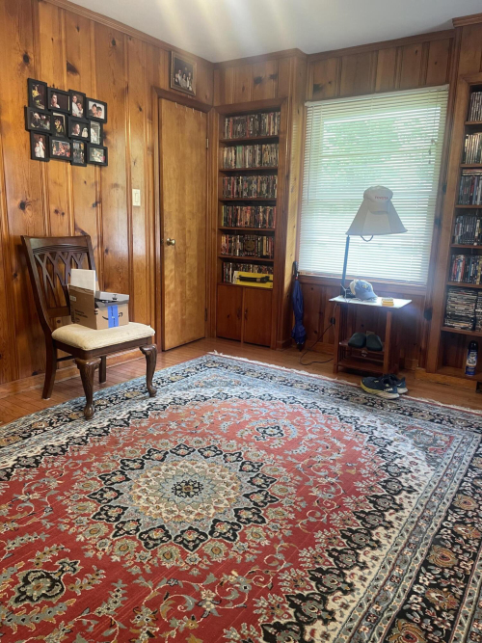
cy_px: 322
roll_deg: -0.5
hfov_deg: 53.0
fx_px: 483
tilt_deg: -12.6
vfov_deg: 67.3
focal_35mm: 26
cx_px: 241
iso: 125
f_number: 1.6
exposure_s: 1/60
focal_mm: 4.2
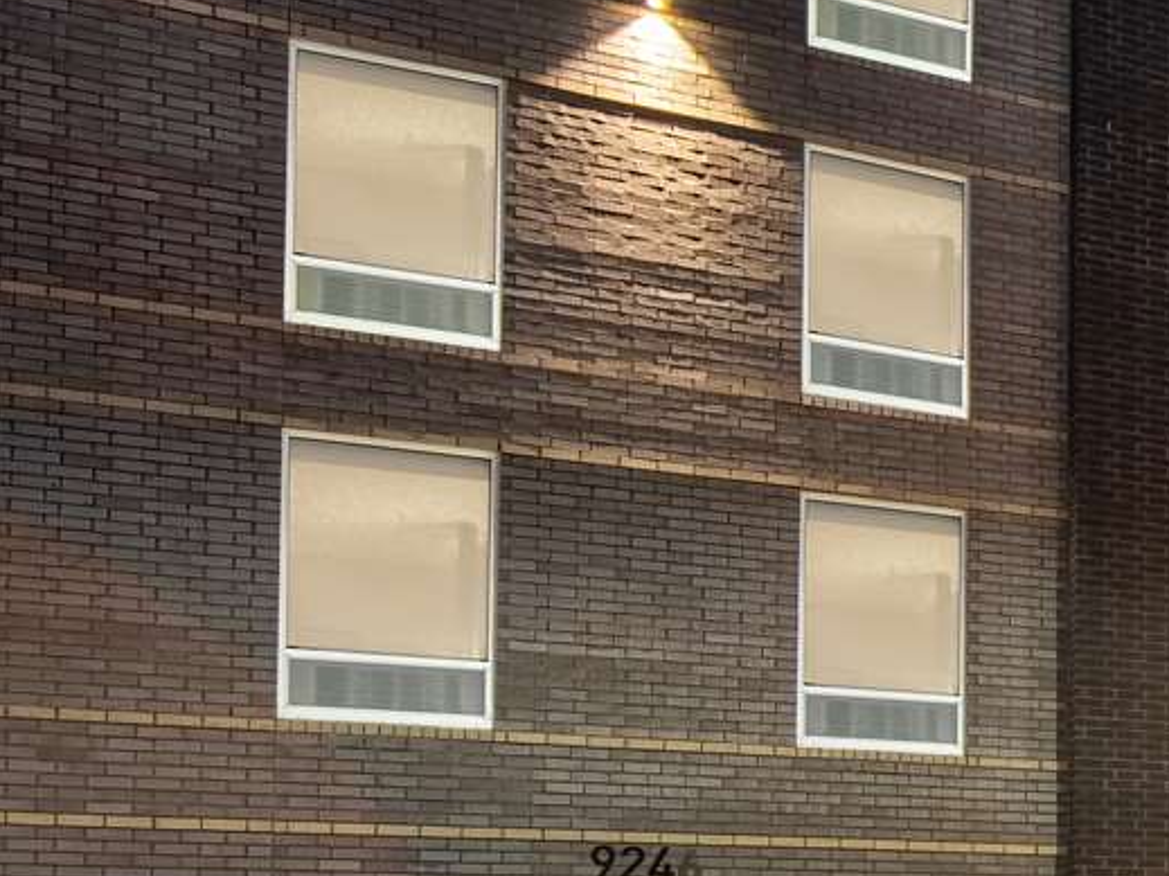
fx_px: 1688
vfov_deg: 28.8
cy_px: 261
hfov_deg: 28.5
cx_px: 1647
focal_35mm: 50
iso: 250
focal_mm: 12
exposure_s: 1/20
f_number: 7.1
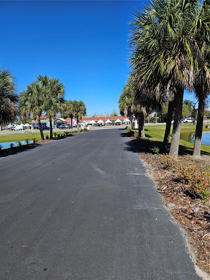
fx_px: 186
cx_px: 105
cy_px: 140
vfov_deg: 73.9
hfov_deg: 58.9
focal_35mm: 23
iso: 25
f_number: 1.8
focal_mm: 5.4
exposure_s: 1/1864
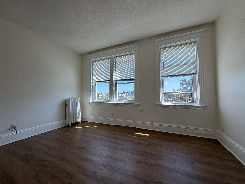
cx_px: 122
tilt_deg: +0.9
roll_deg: +0.4
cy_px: 92
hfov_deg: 102.1
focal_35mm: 14
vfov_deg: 85.7
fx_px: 99
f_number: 2.2
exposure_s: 1/159
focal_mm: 2.22
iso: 64
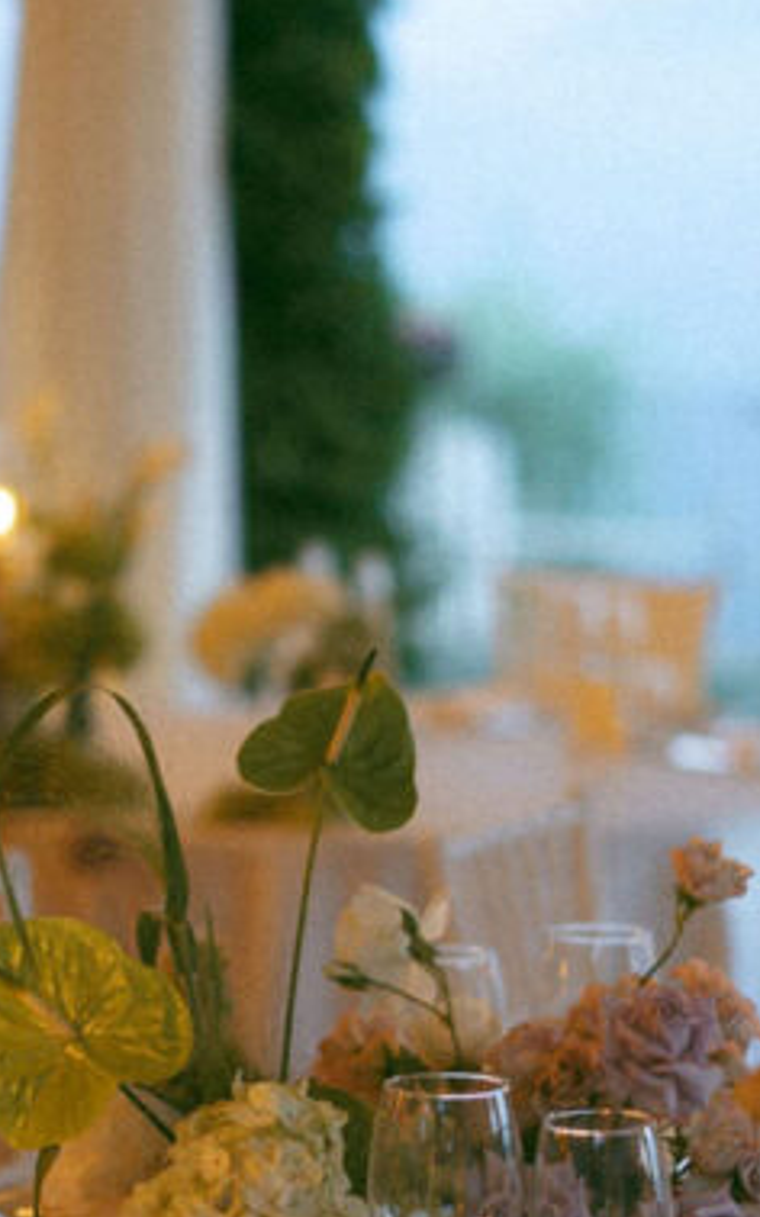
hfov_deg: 9.5
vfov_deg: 15.1
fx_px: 4577
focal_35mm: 138
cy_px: 844
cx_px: 314
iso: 800
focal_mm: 50
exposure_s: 1/200
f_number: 1.4
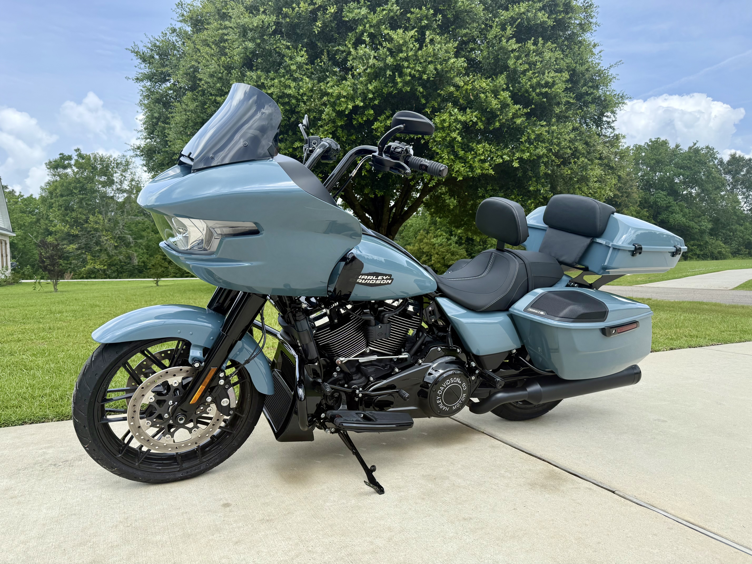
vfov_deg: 56.8
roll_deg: +0.9
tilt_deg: -2.6
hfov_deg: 71.6
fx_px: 521
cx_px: 376
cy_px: 282
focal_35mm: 24
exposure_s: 1/2703
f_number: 1.78
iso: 100
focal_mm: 6.76
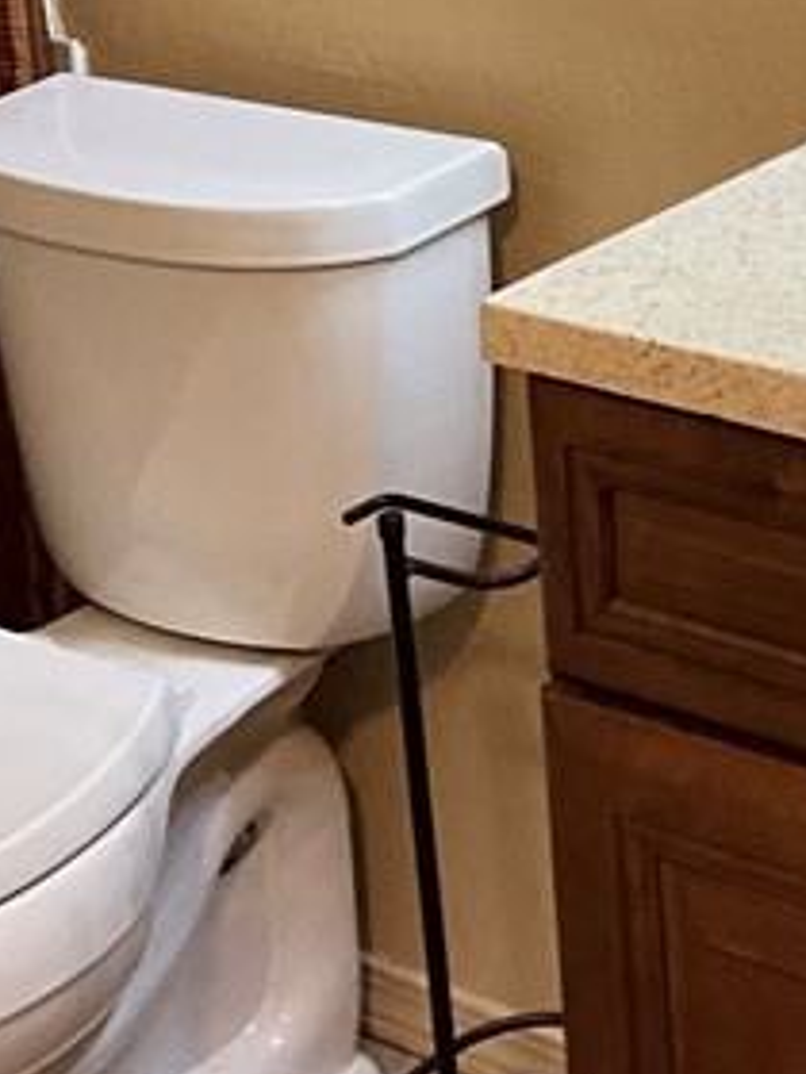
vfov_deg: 17.4
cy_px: -338
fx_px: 3291
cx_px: 722
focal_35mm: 106
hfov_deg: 13.8
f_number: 1.8
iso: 125
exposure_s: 1/60
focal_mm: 3
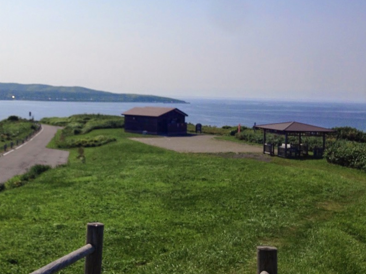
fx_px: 529
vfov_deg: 29.0
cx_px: 114
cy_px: 109
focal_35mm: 50
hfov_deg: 37.7
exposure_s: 1/3876
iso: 50
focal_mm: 4.12
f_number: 2.4
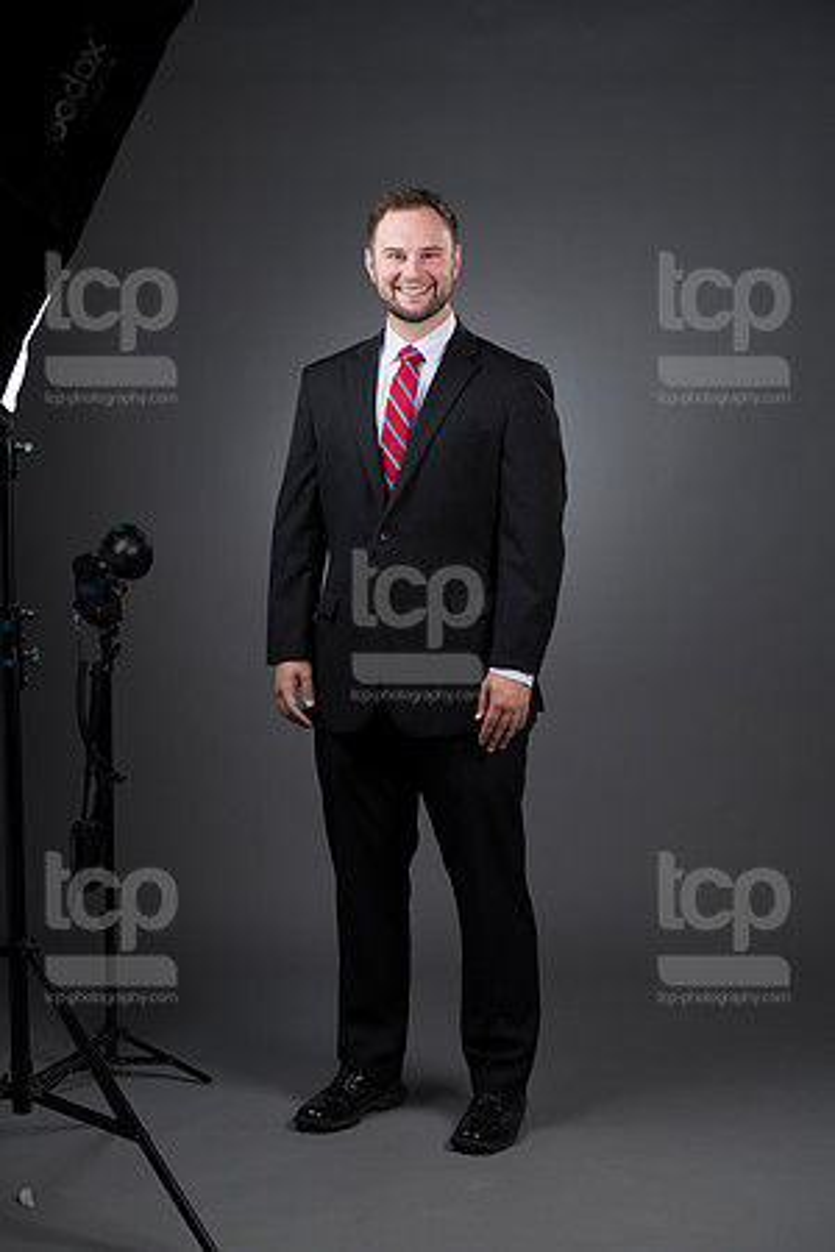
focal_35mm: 80
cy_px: 626
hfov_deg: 17.1
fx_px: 2783
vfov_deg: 25.4
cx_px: 418
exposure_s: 1/250
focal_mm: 80
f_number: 5.6
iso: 160
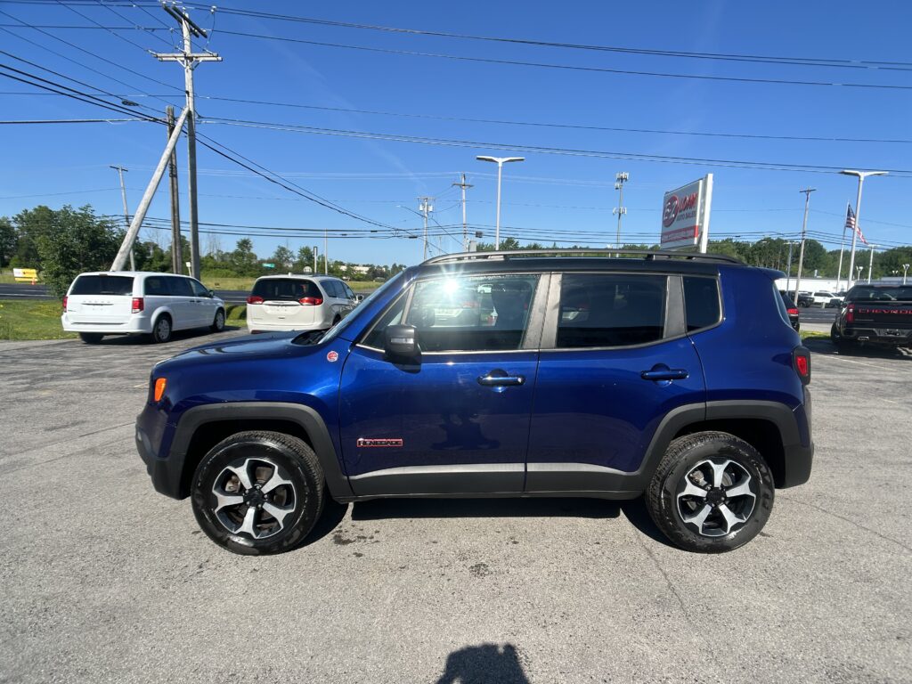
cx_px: 456
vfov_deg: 53.1
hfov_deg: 67.3
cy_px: 342
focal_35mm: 26
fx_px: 685
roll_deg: -1.4
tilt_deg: -6.9
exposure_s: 1/3571
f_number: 1.5
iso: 50
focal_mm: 5.7
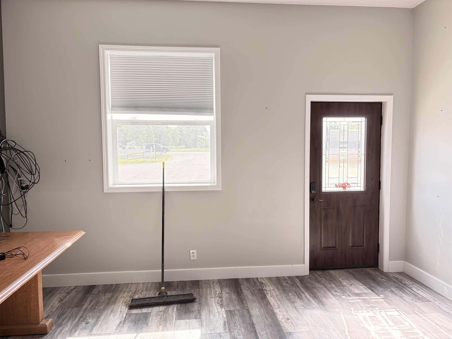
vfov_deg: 53.1
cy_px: 170
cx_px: 226
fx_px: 339
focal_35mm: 26
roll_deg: +2.7
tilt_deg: -0.3
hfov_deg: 67.3
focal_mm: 5.96
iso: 125
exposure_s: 1/81
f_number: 1.6
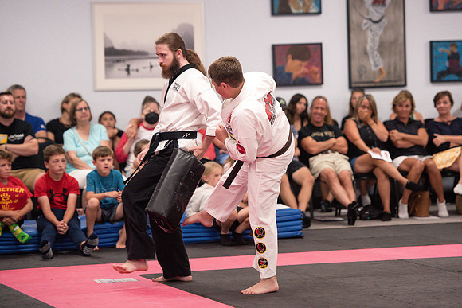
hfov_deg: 13.1
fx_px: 2006
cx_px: 267
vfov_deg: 8.8
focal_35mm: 156
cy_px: 132
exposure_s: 1/400
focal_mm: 135
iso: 1600
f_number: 2.8
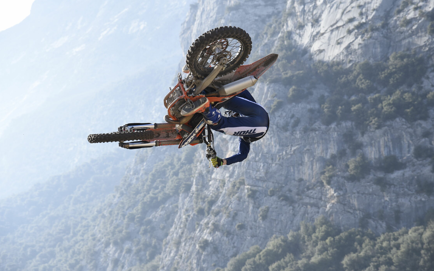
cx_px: 221
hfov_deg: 29.0
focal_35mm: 71
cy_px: 130
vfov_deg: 18.3
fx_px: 840
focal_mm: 65
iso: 800
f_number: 4
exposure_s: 1/3200
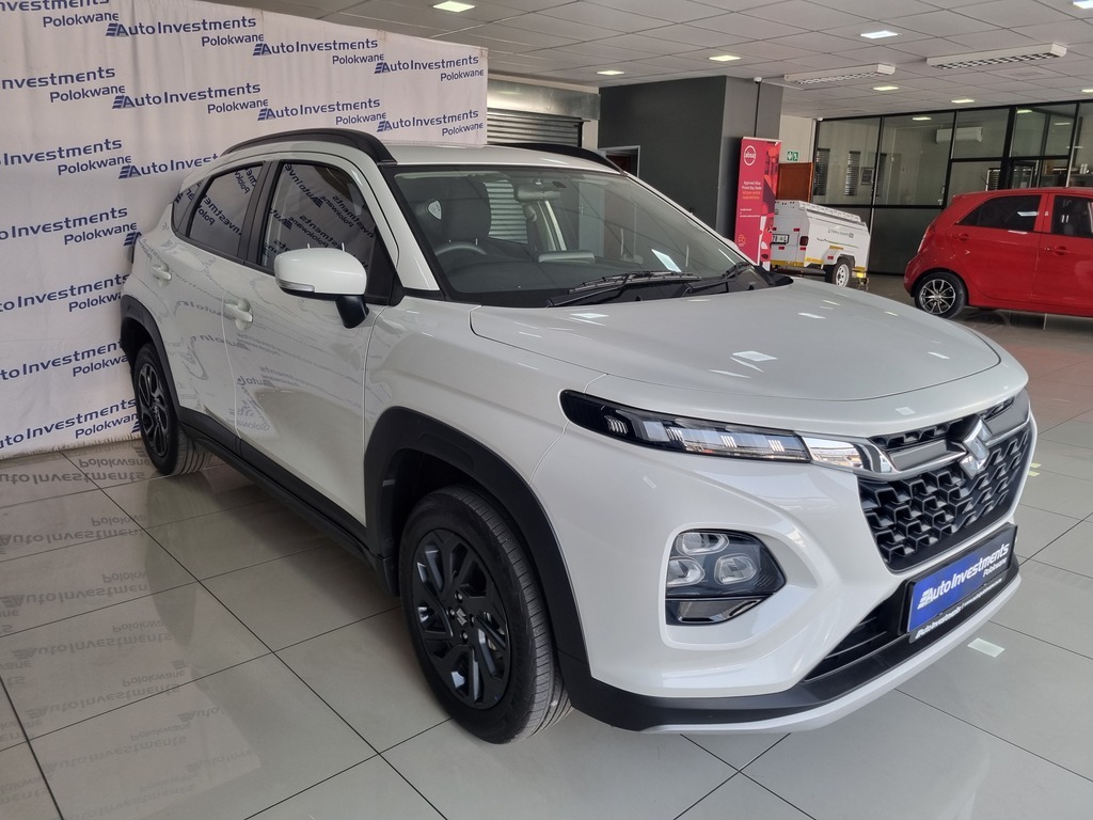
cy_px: 410
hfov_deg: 67.3
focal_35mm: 26
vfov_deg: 53.1
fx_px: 821
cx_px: 546
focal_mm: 5.4
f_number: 1.8
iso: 64
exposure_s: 1/100
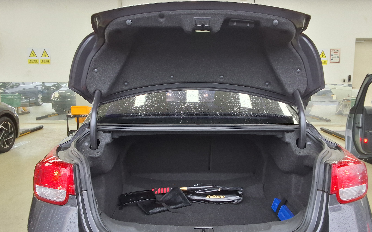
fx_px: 304
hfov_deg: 62.9
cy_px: 109
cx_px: 187
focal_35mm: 30
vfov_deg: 41.8
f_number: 1.9
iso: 50
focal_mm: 2.91
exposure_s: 1/60
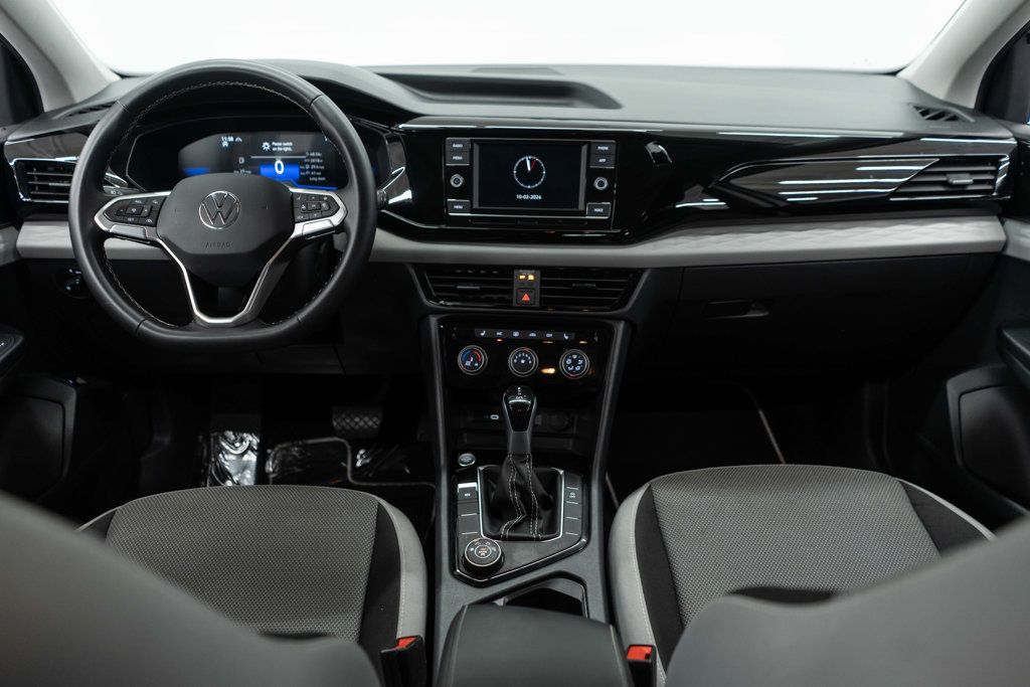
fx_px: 801
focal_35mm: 28
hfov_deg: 65.5
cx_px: 515
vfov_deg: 46.4
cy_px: 344
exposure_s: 1/50
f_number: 3.2
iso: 800
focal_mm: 28
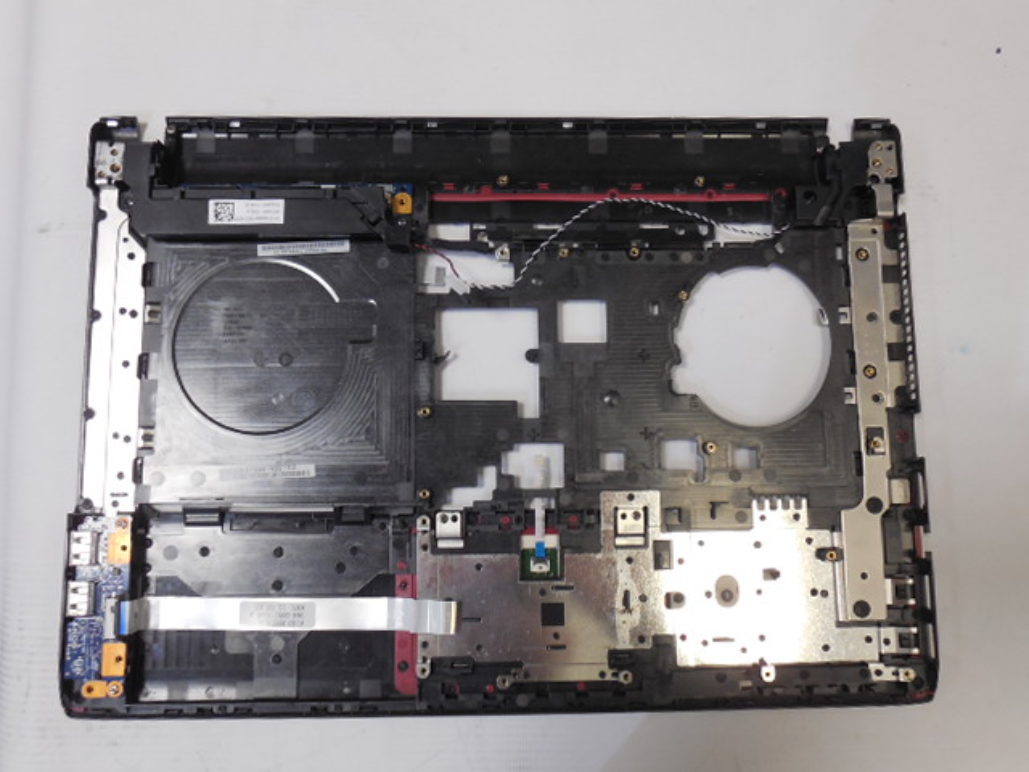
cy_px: 386
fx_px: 892
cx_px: 514
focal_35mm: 30
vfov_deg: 46.8
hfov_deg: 60.0
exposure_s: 1/30
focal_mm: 5.3
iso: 360
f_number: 3.8
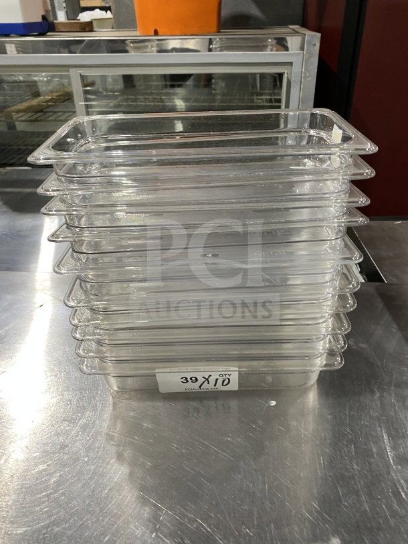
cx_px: 204
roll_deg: -0.1
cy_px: 272
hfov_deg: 53.1
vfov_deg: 67.3
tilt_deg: -30.8
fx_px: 408
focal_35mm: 26
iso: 160
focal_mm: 4.25
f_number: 1.8
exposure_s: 1/60
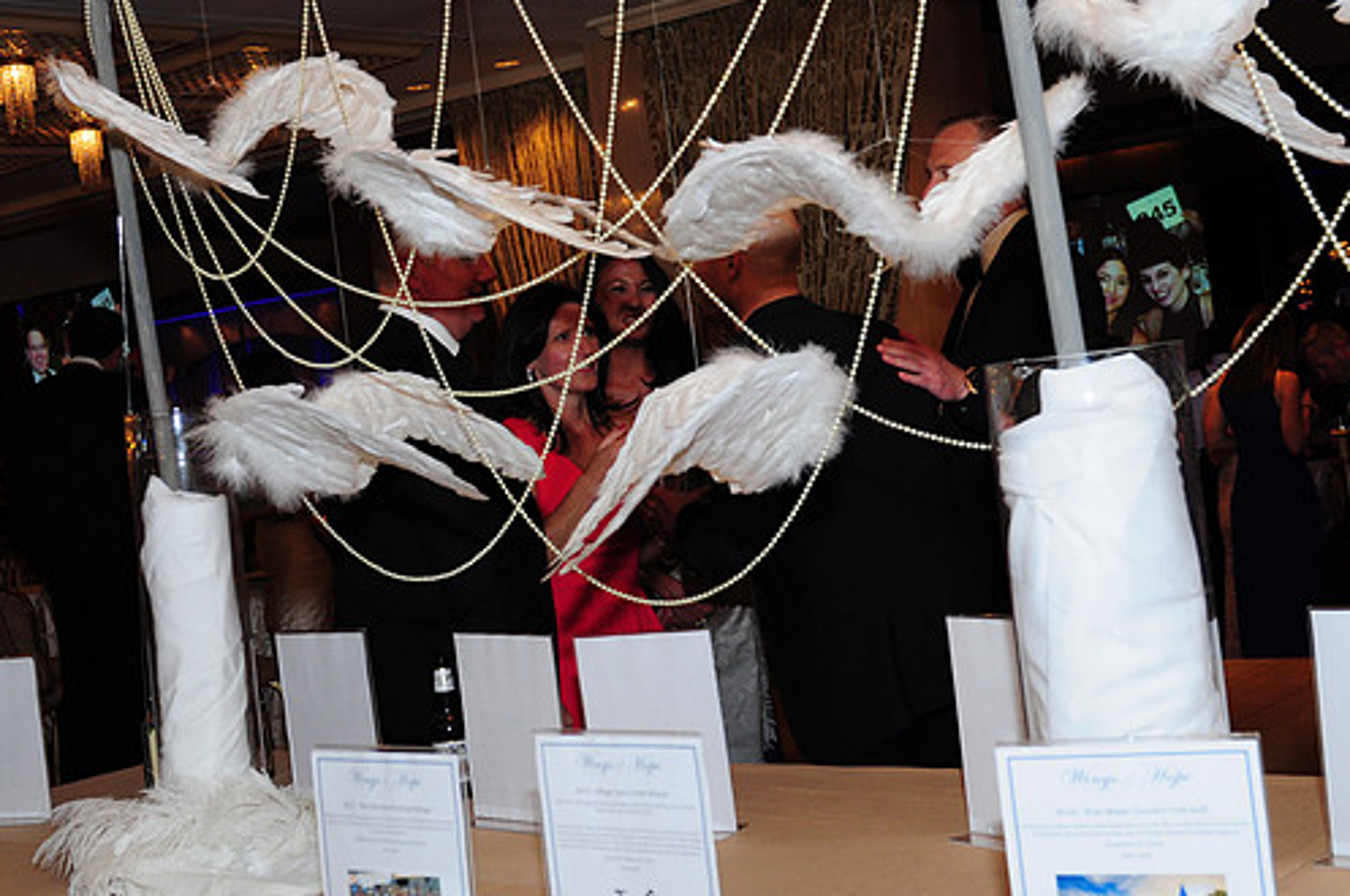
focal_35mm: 56
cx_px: 606
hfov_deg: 35.6
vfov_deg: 24.1
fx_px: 2097
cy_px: 463
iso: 640
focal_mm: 32
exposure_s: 1/60
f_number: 5.6
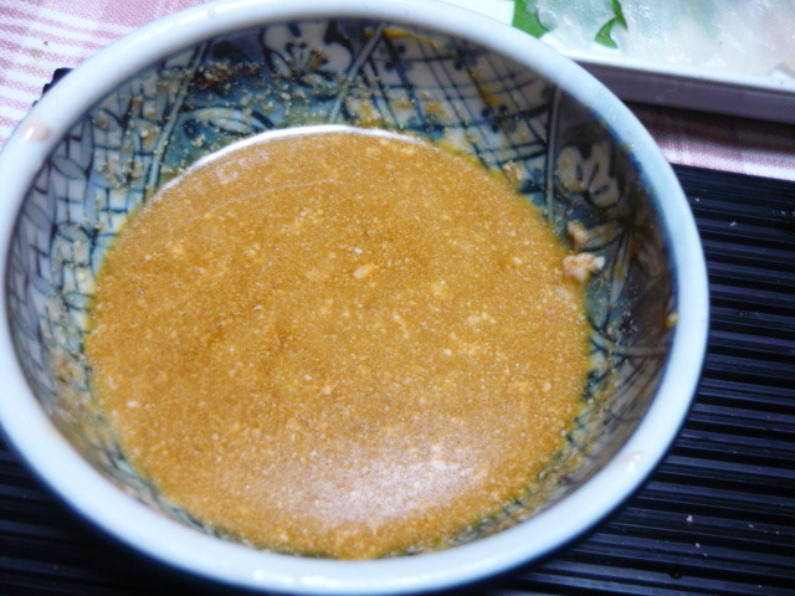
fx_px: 758
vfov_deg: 42.9
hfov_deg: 55.4
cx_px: 398
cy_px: 298
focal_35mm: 33
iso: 320
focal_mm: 5.5
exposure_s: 1/30
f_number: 2.8
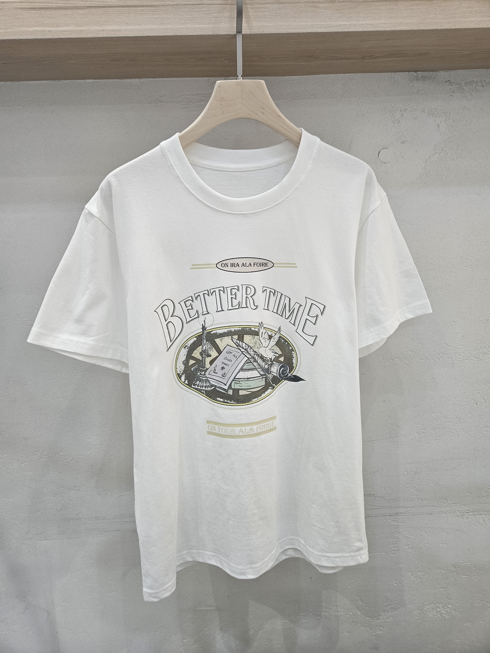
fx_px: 434
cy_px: 326
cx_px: 245
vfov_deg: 73.9
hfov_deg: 58.9
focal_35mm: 23
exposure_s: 1/120
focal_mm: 5.4
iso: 160
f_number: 1.8
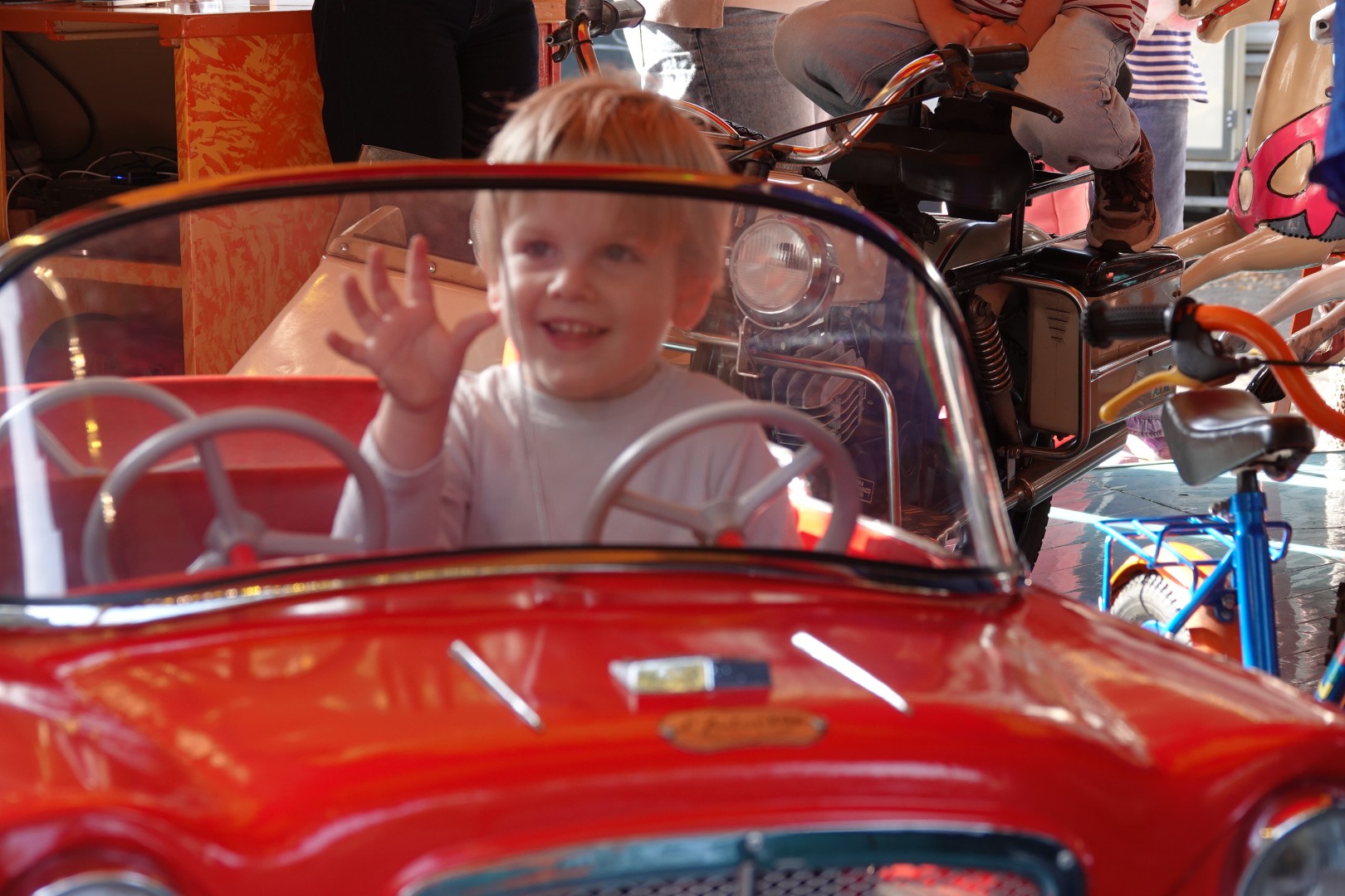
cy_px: 448
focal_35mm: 100
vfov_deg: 13.7
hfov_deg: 20.4
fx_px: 3736
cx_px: 672
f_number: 3.5
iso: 200
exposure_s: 1/100
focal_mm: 36.72
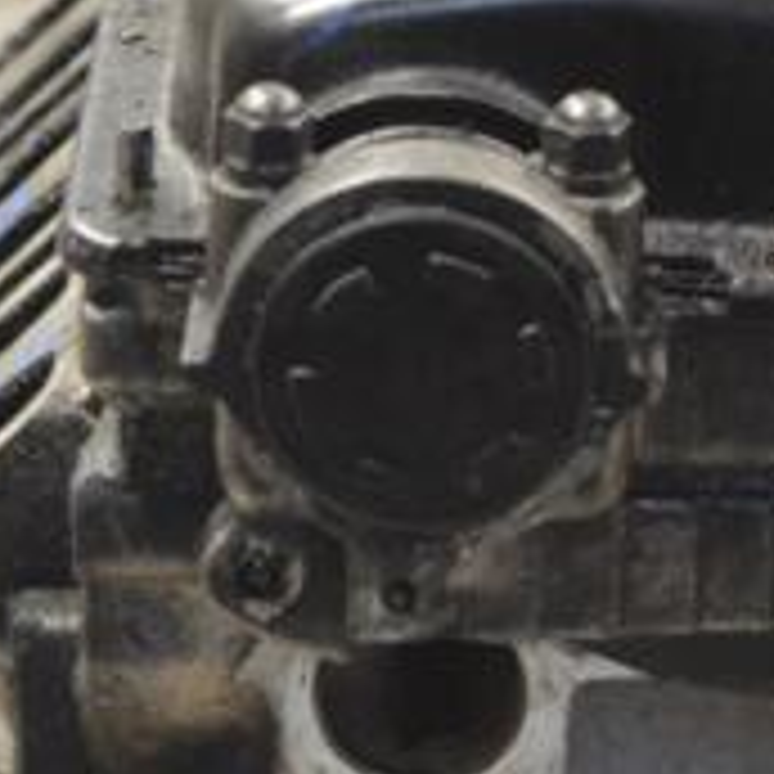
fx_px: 6185
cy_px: 243
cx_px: 572
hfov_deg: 7.2
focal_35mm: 244
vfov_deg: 7.2
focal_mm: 55
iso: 640
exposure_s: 1/30
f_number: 5.6
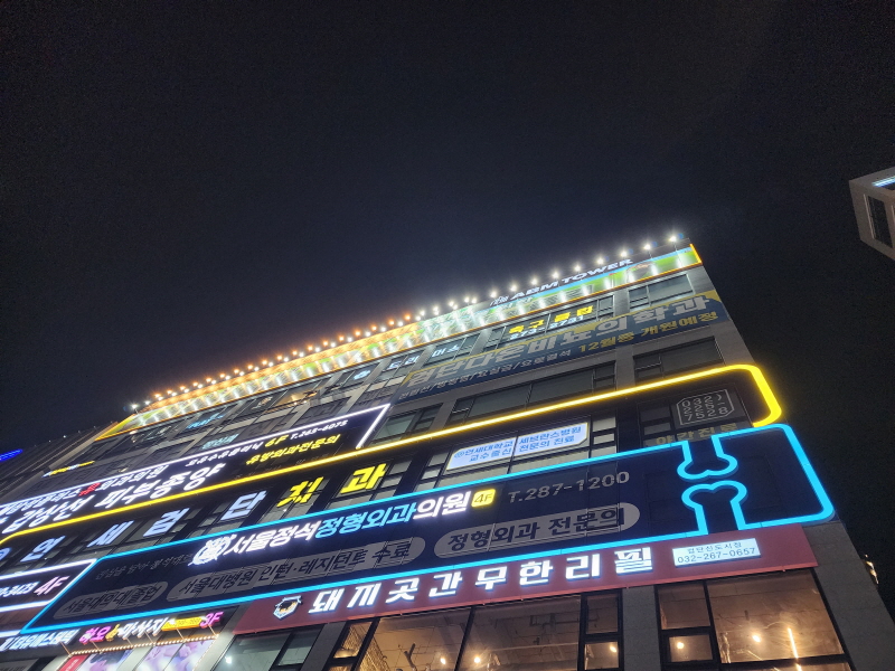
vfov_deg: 58.9
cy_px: 336
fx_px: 595
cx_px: 448
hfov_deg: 73.9
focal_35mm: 23
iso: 400
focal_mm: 6.4
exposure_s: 1/120
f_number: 1.8
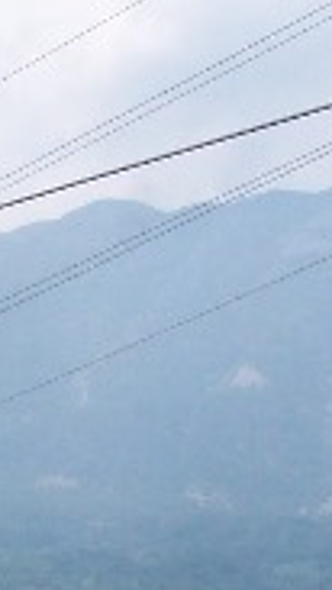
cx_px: -119
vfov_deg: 11.6
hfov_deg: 6.6
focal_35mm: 181
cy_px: 709
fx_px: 2831
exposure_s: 1/350
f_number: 4.8
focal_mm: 8
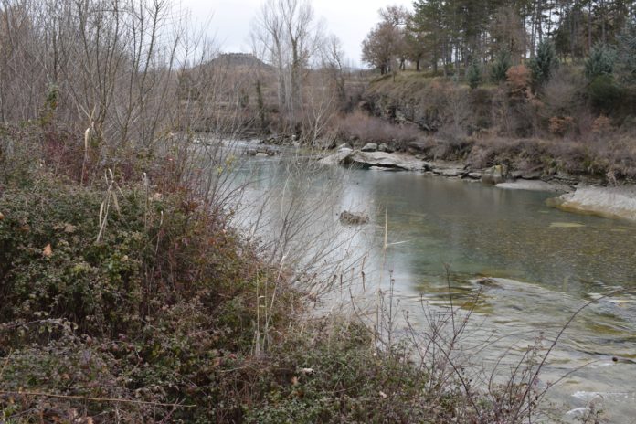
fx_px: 715
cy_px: 212
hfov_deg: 47.9
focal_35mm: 40
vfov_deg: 33.0
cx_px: 318
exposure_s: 1/200
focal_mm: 27
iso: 400
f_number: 7.1
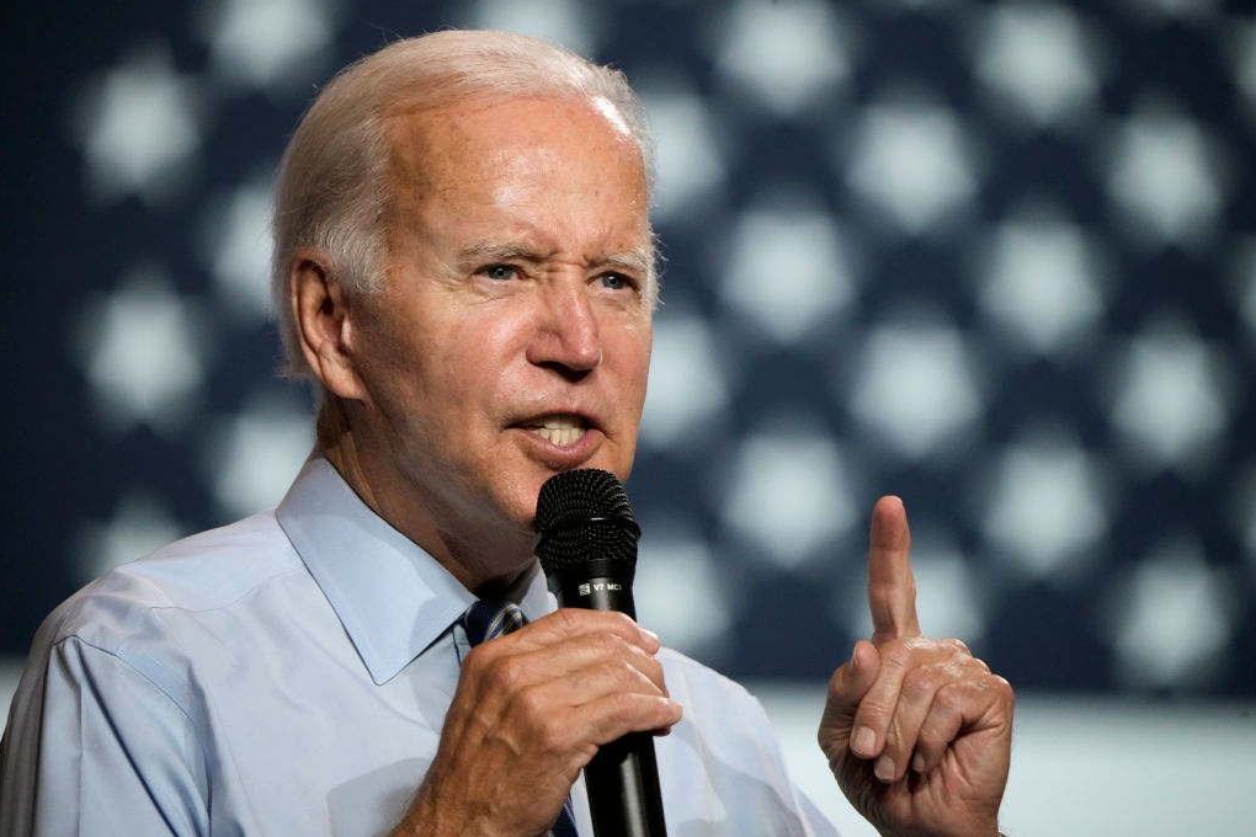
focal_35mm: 514
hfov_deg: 4.0
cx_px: 627
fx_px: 17931
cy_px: 418
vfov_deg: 2.7
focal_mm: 512
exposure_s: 1/400
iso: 4000
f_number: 6.3
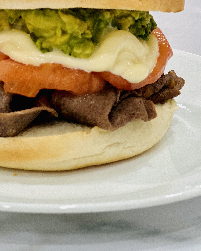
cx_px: 57
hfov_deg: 12.5
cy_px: 61
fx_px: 915
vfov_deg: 15.6
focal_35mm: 123
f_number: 2.8
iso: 160
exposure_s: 1/40
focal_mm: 9
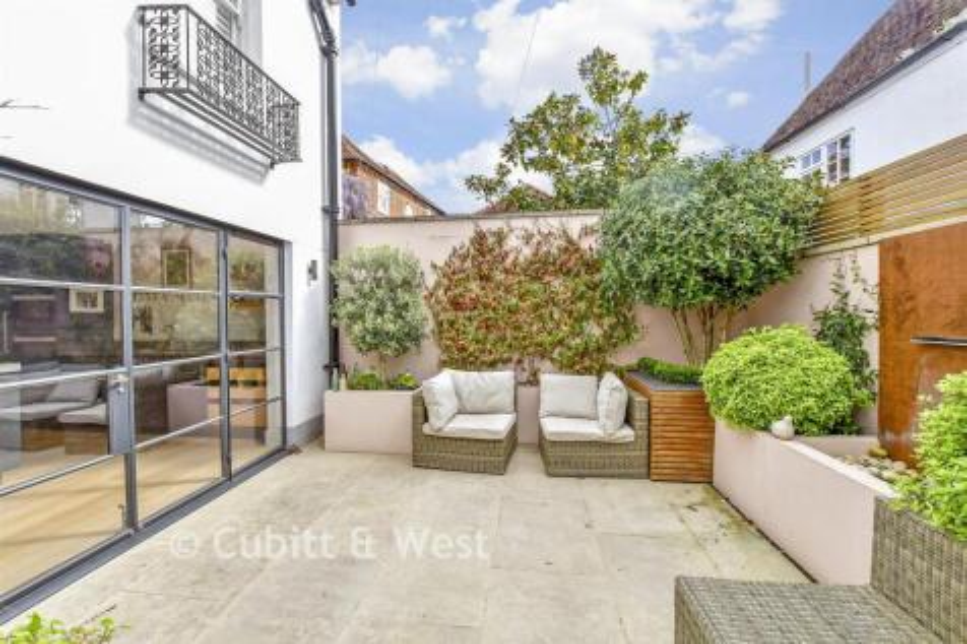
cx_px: 484
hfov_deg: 100.4
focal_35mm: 15
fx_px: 403
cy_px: 322
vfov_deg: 77.3
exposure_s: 1/250
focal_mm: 10
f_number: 8
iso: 400
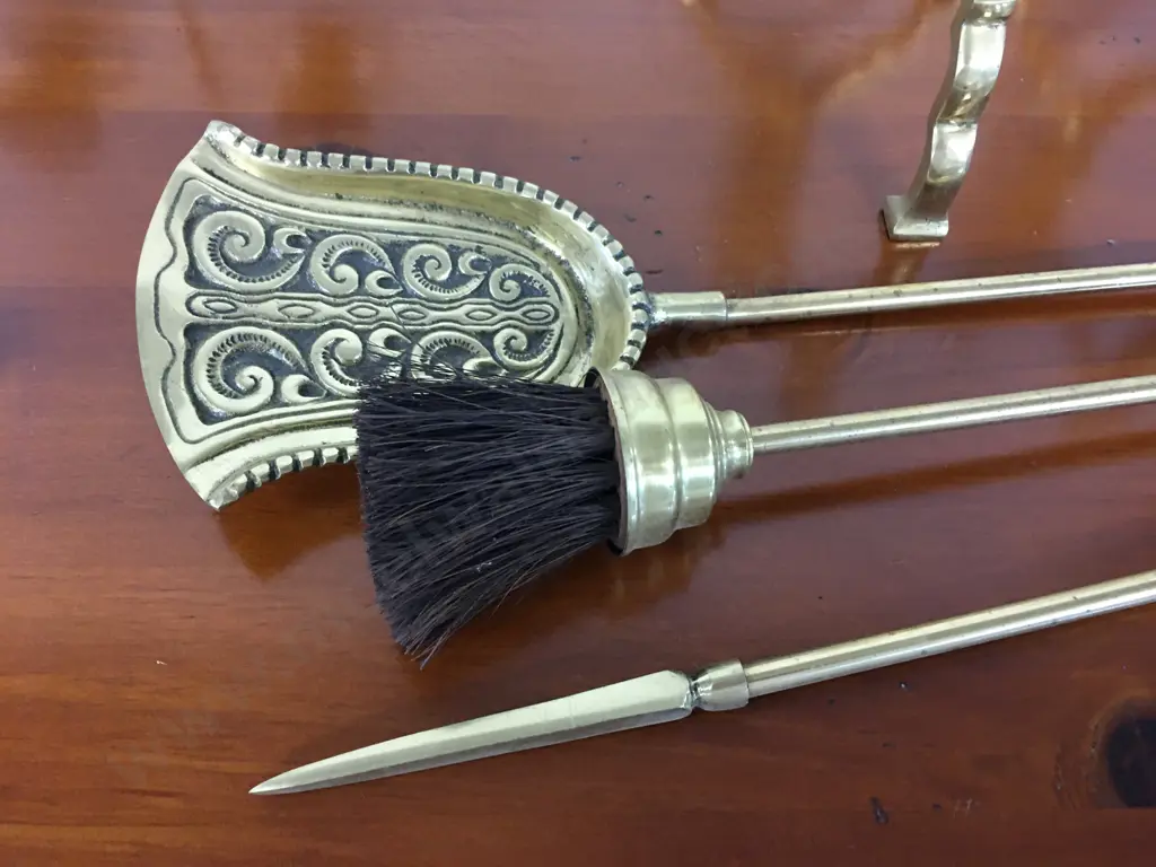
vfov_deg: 48.2
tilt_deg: -57.6
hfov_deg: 61.7
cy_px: 434
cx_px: 578
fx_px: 968
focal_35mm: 29
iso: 100
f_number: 2.2
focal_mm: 4.15
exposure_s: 1/17
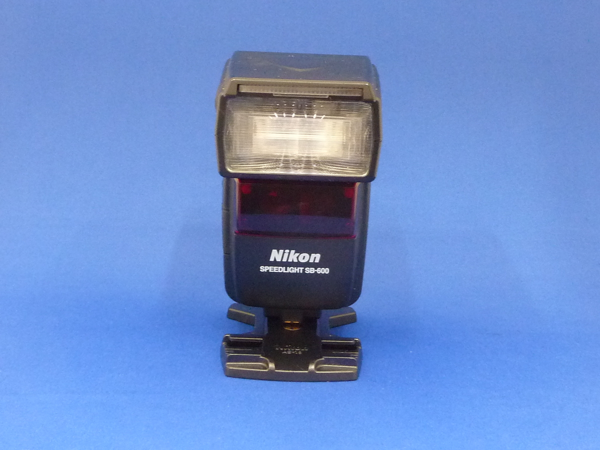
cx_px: 300
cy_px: 225
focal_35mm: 55
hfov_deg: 34.9
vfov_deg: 26.6
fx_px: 953
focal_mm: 5
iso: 400
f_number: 3.4
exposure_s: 1/25
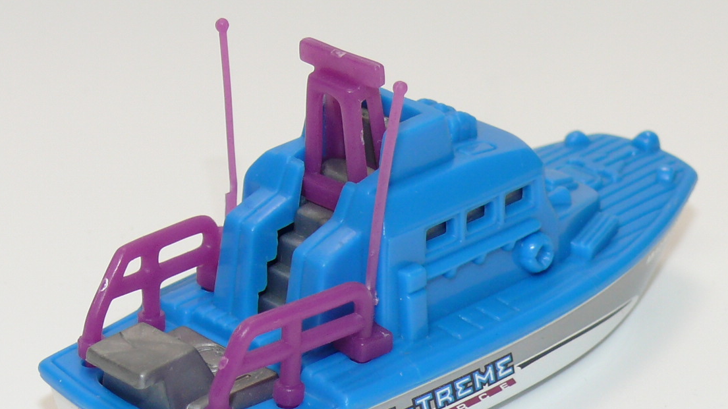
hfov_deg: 15.1
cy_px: 223
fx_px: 2741
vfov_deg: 8.5
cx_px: 362
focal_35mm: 142
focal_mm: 12.6
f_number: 4
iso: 100
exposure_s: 1/30
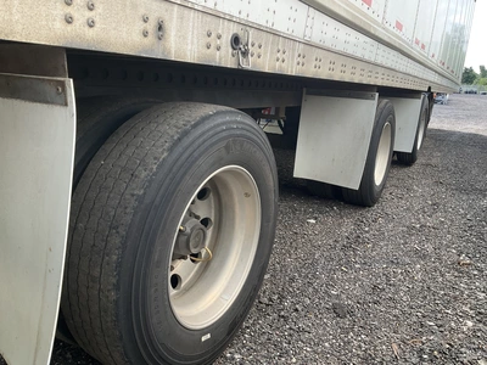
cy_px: 182
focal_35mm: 29
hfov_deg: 61.7
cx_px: 244
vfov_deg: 48.2
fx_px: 408
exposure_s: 1/242
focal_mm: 3
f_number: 1.8
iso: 20
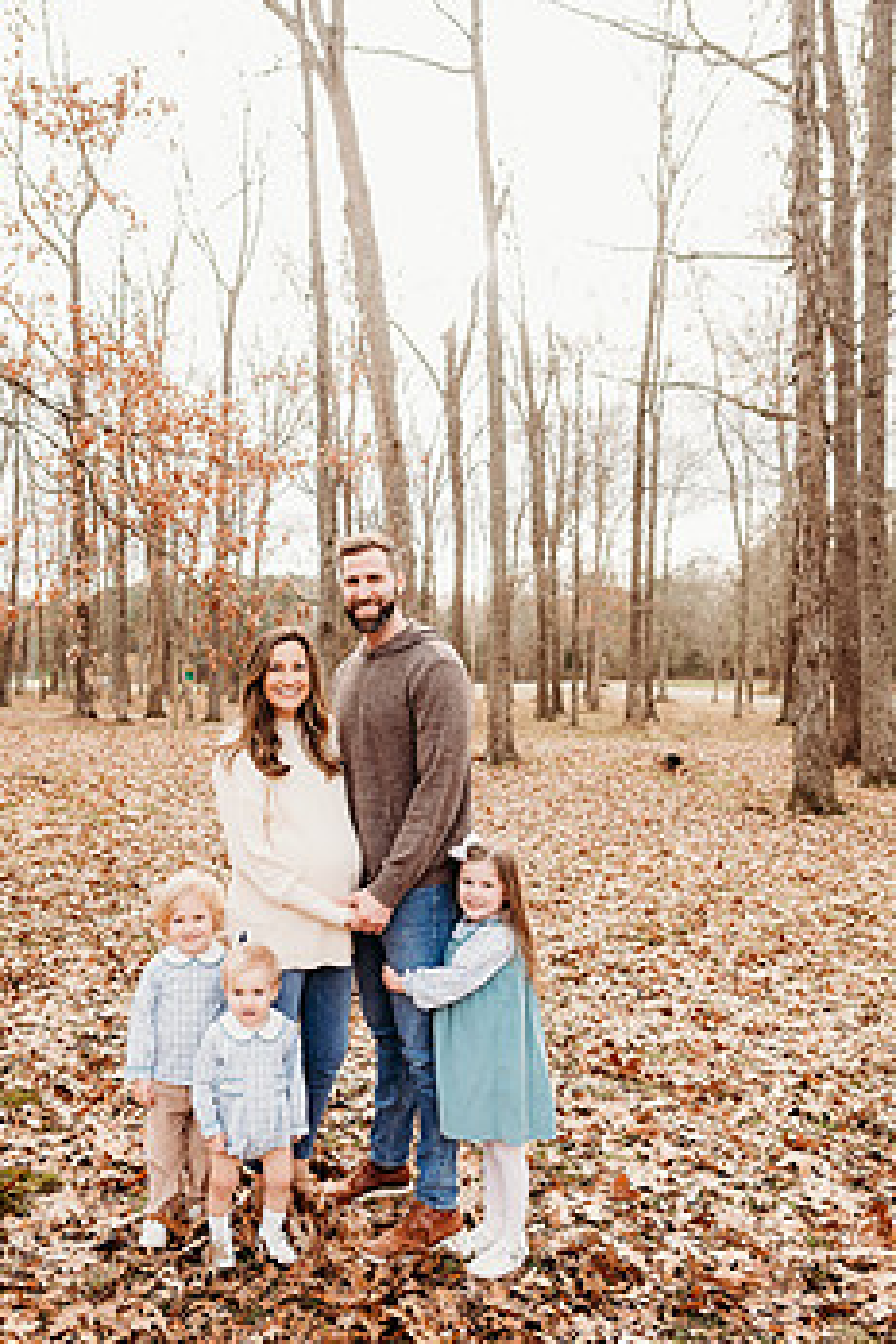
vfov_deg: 60.3
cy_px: 703
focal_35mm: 31
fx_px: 1157
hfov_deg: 42.0
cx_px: 336
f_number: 3.2
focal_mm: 24
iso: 125
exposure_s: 1/250
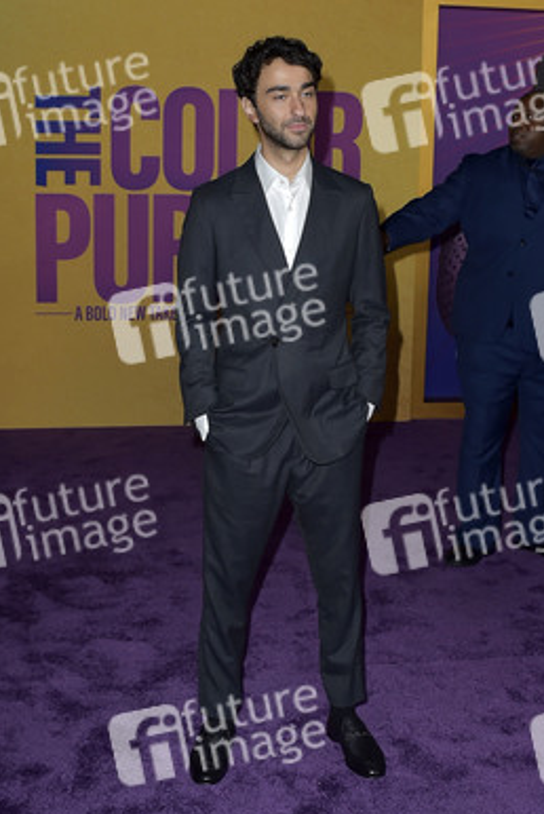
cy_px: 420
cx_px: 279
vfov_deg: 63.6
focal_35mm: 29
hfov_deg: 45.0
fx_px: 656
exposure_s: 1/250
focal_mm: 28
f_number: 6.3
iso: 320
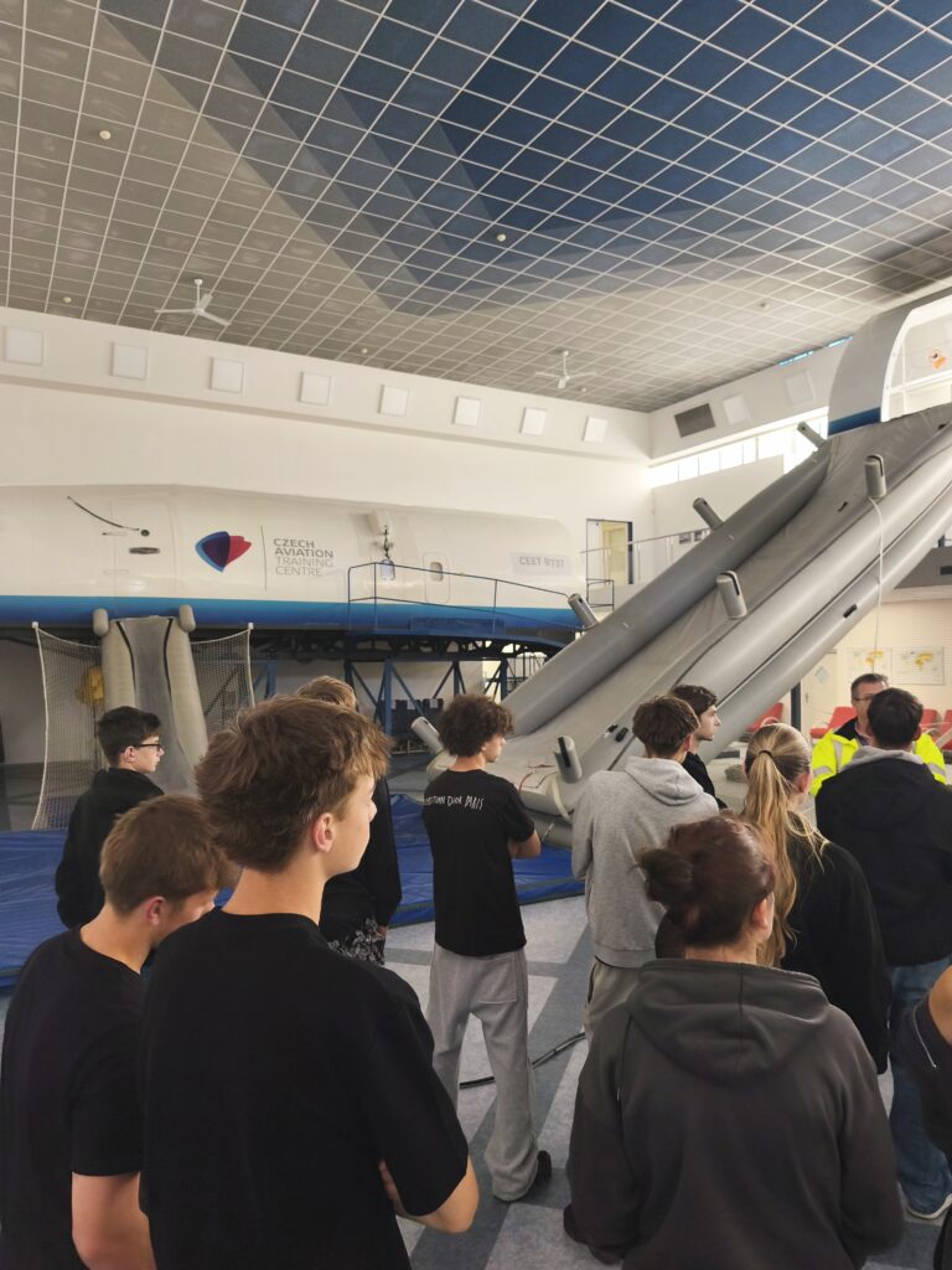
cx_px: 476
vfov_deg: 73.9
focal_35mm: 23
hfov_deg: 58.9
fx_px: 843
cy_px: 635
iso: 400
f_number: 1.65
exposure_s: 1/50
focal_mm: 6.18
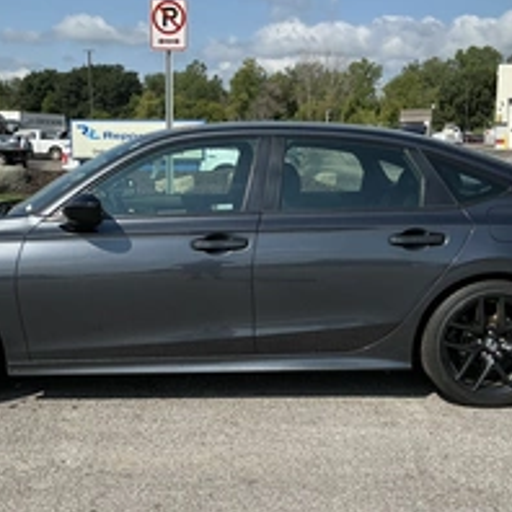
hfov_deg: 34.0
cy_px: 274
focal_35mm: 50
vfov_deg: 34.0
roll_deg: +1.0
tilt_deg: -7.3
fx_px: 837
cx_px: 217
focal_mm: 3
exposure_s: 1/2058
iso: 25
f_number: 1.8
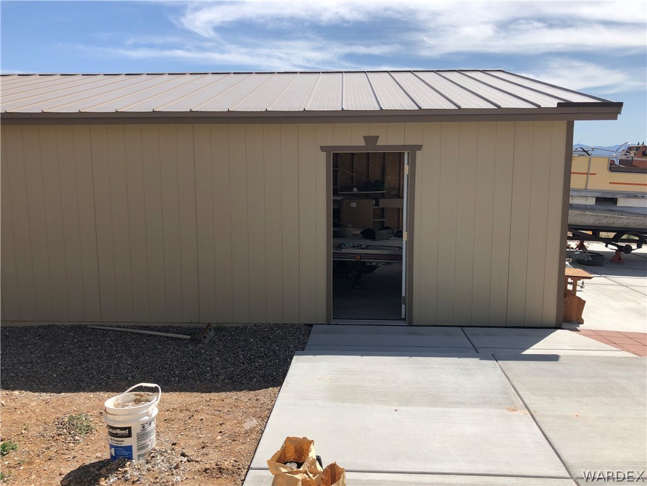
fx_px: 523
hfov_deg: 63.4
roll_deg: +0.8
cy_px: 243
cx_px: 324
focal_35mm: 28
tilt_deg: -8.1
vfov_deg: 49.7
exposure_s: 1/2288
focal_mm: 4
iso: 20
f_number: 1.8
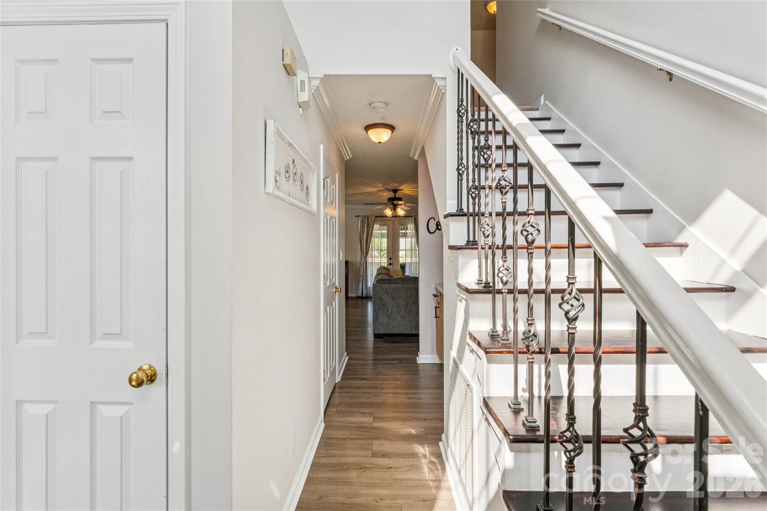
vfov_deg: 73.7
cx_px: 384
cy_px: 256
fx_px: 341
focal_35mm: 16
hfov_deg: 96.7
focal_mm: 16
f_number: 13
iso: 400
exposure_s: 1/50
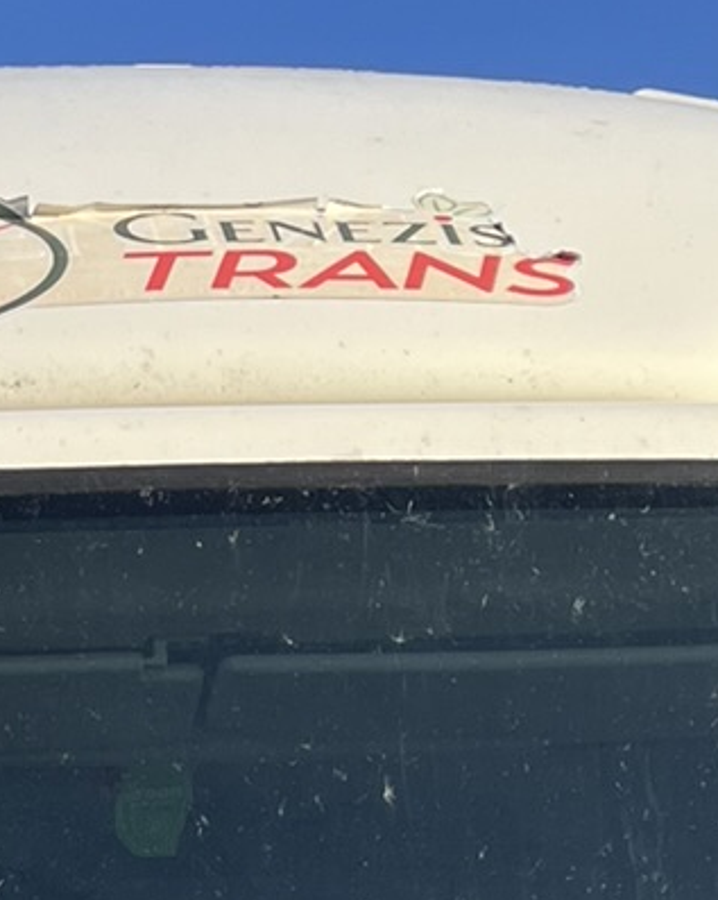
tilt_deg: -1.6
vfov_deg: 13.0
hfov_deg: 11.7
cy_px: 1727
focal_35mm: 131
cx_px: 168
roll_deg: +3.4
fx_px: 3484
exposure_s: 1/3135
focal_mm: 5.1
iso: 50
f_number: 1.6
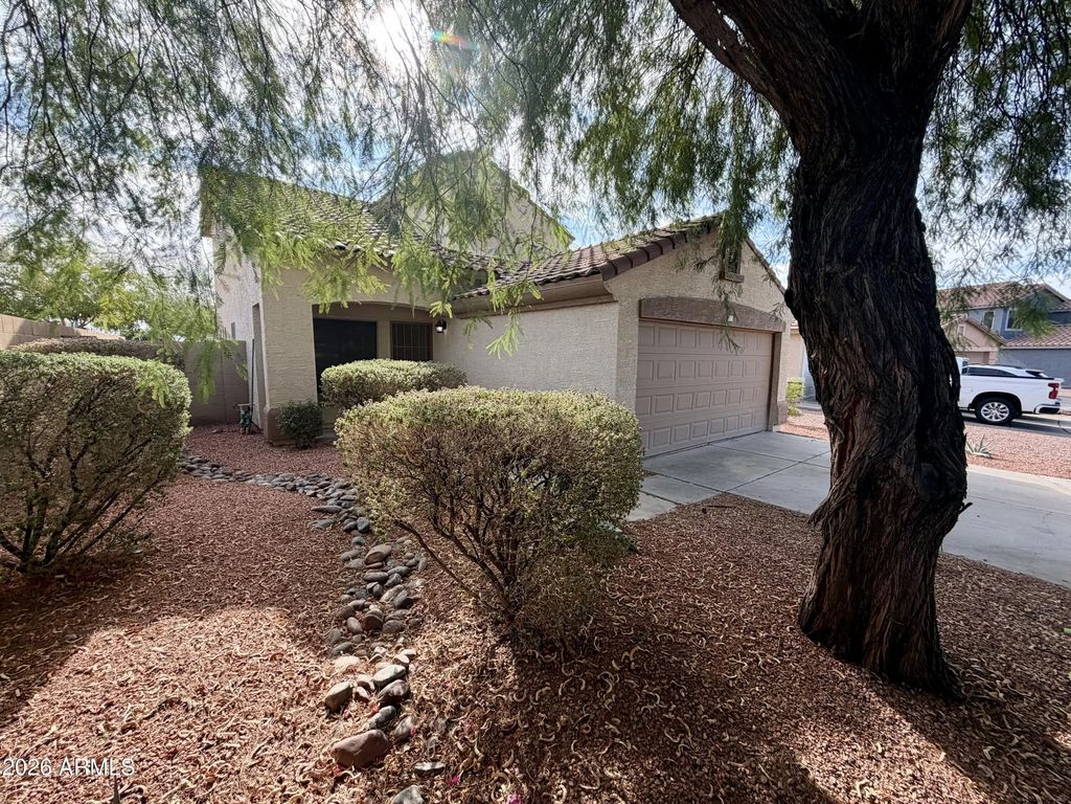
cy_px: 402
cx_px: 536
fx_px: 433
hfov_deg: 102.1
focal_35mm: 14
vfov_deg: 85.7
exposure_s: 1/502
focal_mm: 2.22
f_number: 2.2
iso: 64
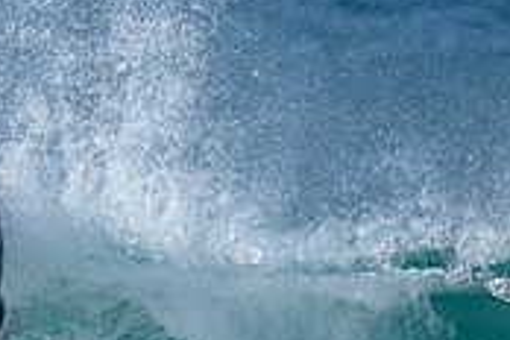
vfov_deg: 0.5
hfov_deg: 0.8
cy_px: 362
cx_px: -41
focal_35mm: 2661
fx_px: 37695
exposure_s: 1/2500
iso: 320
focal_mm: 800
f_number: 6.3
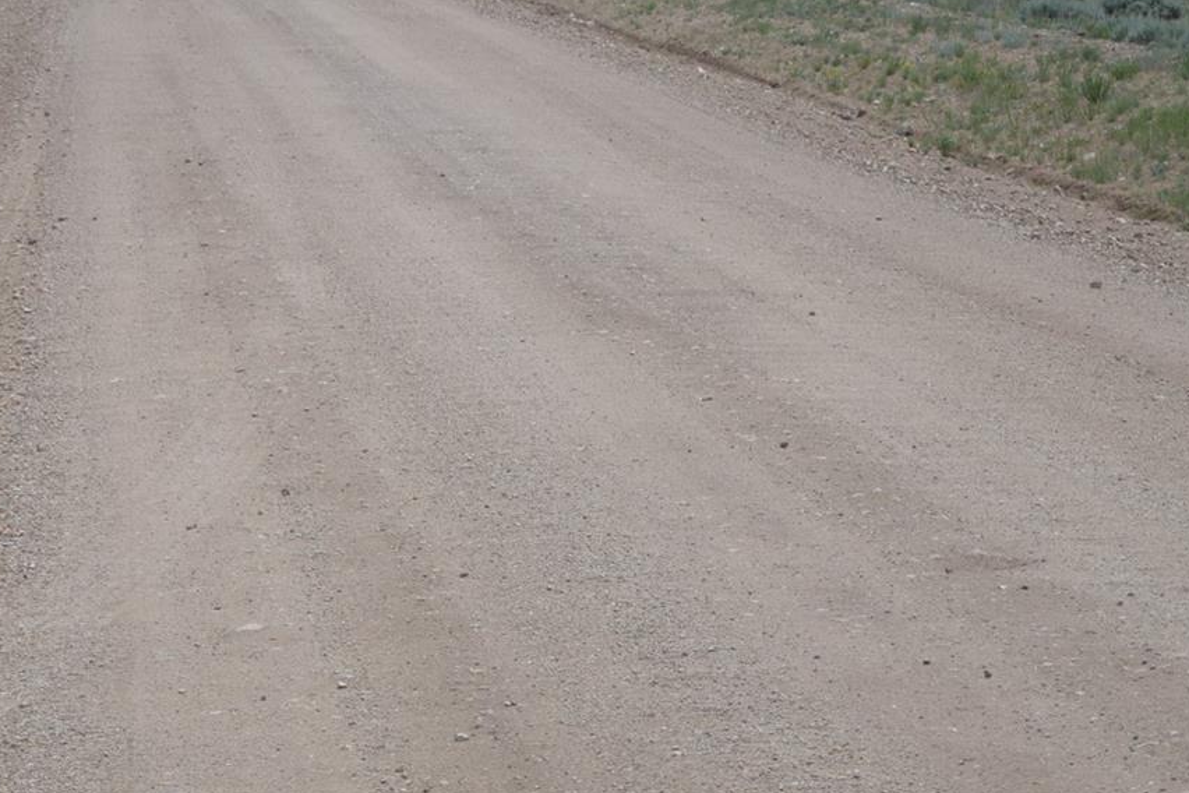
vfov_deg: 8.8
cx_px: 313
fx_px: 5117
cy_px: 137
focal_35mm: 155
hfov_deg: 13.2
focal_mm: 55
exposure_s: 1/640
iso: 200
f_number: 5.6
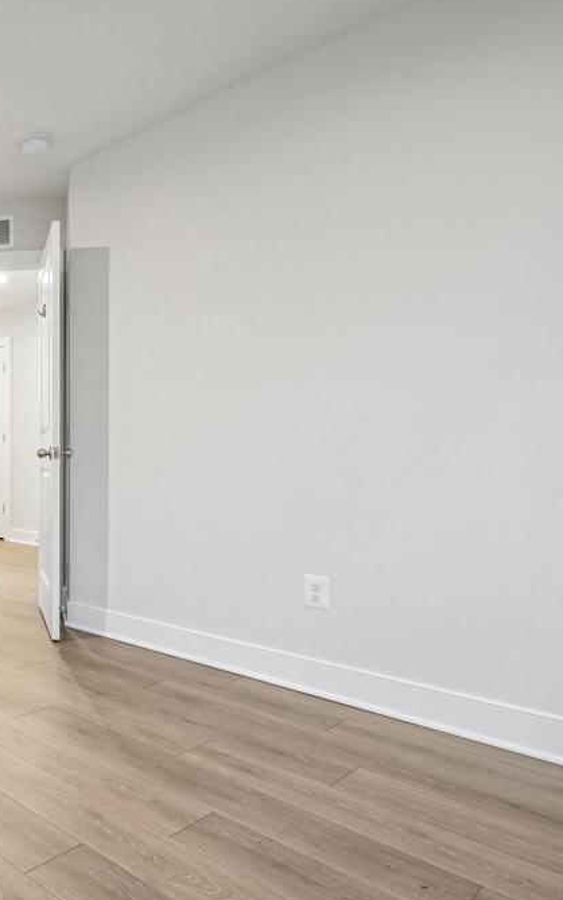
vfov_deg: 72.5
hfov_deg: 38.8
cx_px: -84
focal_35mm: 25
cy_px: 452
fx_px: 613
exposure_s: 1/20
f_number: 9
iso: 800
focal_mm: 16
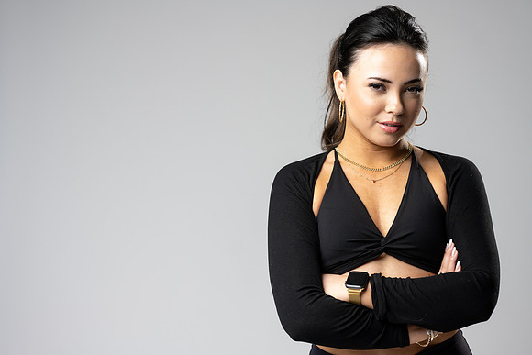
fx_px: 1256
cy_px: 178
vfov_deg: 16.1
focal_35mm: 85
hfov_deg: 23.9
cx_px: 266
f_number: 2.8
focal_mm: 85
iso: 200
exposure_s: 1/125
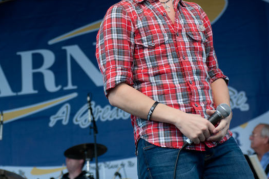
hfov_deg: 21.2
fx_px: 717
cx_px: 85
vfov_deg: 14.2
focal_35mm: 96
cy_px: 56
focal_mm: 60
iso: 200
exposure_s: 1/400
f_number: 4.5
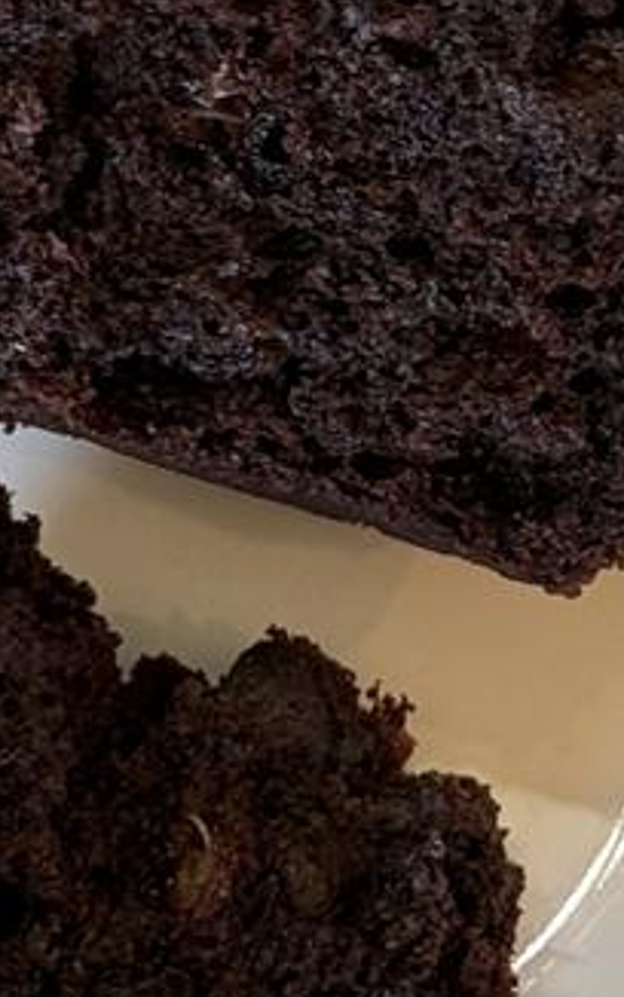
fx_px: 6796
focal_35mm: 250
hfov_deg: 5.2
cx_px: 655
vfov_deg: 8.3
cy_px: -208
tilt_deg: -67.3
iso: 80
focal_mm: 6.76
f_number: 1.78
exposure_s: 1/60
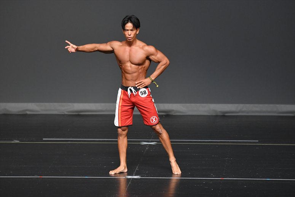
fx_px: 2580
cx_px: 148
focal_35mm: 315
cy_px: 98
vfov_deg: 4.4
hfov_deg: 6.5
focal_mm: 210
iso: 2500
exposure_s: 1/400
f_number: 5.6
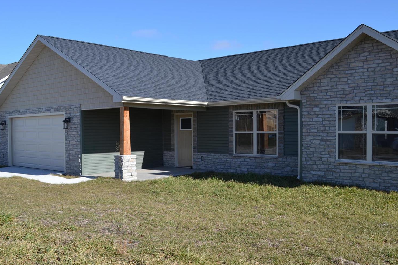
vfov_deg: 34.2
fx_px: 431
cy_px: 138
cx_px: 205
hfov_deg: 49.6
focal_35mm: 39
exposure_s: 1/200
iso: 100
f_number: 7.1
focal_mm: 24
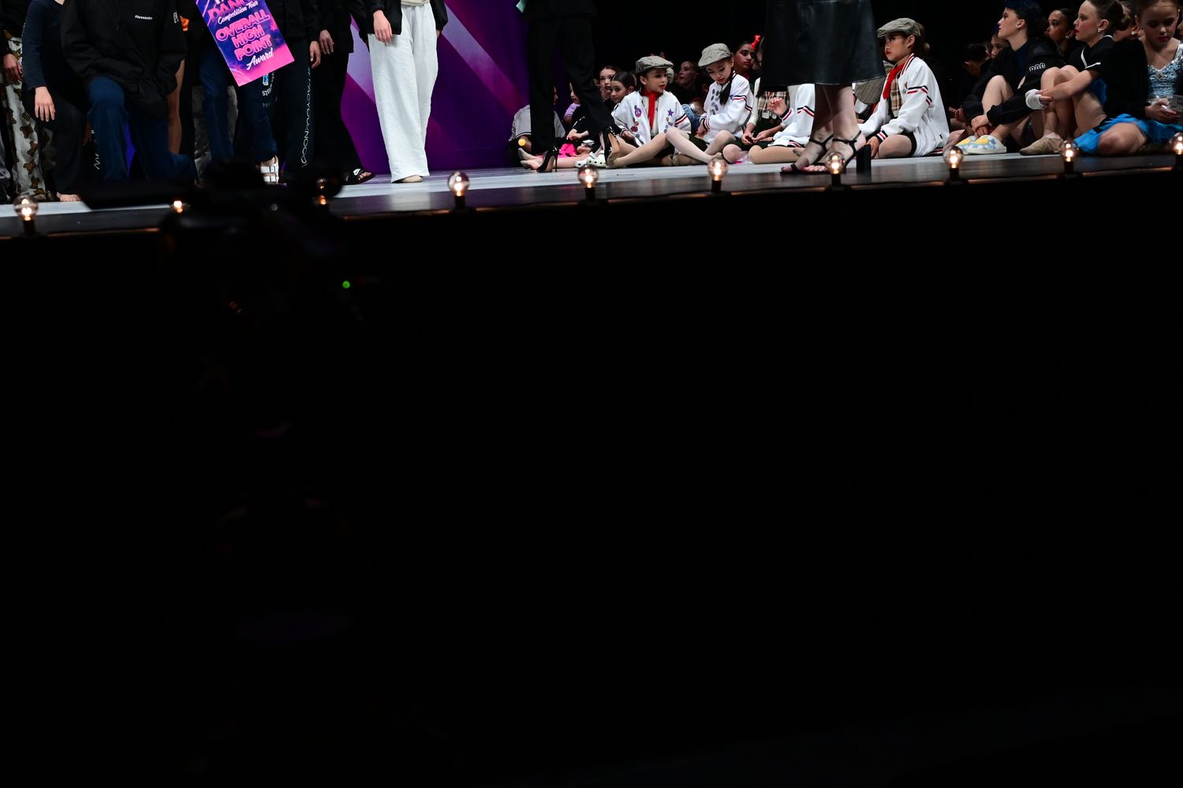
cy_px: 394
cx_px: 592
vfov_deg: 26.0
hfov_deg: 38.2
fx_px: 1708
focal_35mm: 52
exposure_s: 1/800
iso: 2000
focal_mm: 35
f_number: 4
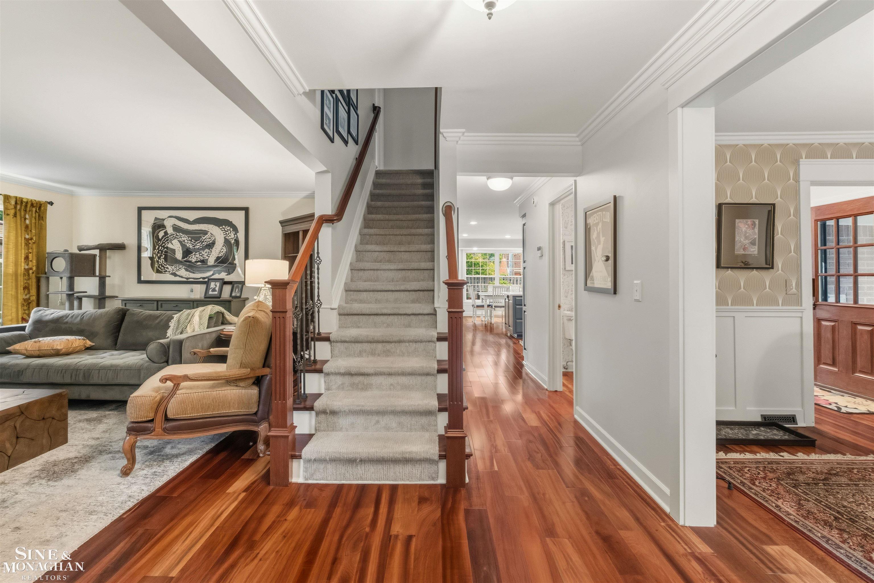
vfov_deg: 77.3
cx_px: 437
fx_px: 364
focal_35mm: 15
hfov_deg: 100.4
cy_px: 292
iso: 800
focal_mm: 10
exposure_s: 2
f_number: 8
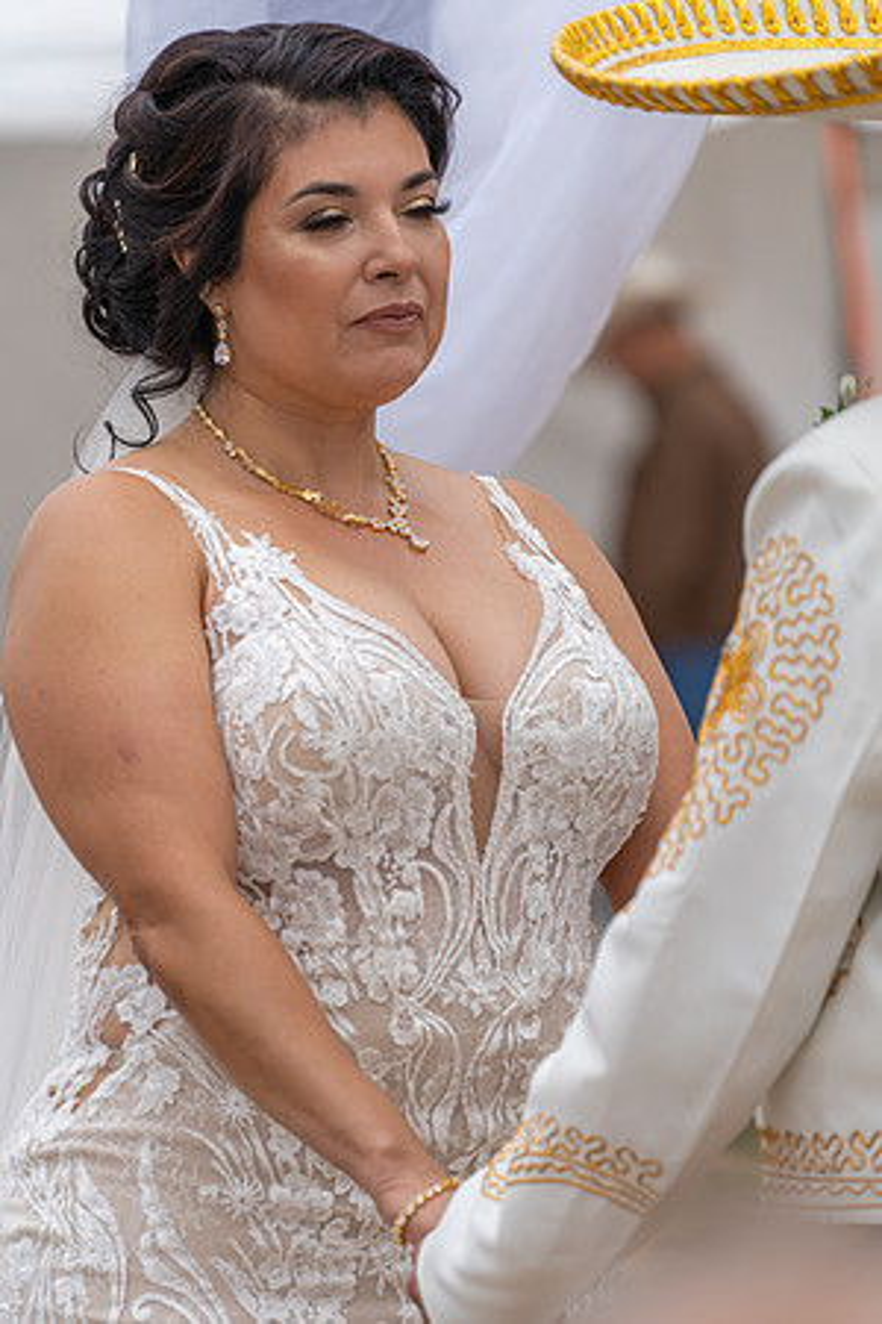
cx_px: 441
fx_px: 11024
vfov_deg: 6.9
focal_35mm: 300
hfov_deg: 4.6
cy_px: 662
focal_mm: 300
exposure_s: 1/320
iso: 200
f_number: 5.6
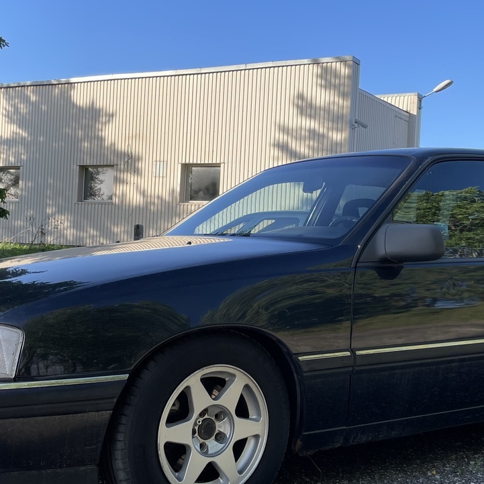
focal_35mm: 51
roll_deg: -2.7
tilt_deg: +0.5
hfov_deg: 33.3
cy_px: 256
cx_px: 280
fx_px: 807
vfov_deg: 33.4
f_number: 1.6
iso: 32
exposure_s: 1/1319
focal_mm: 4.2
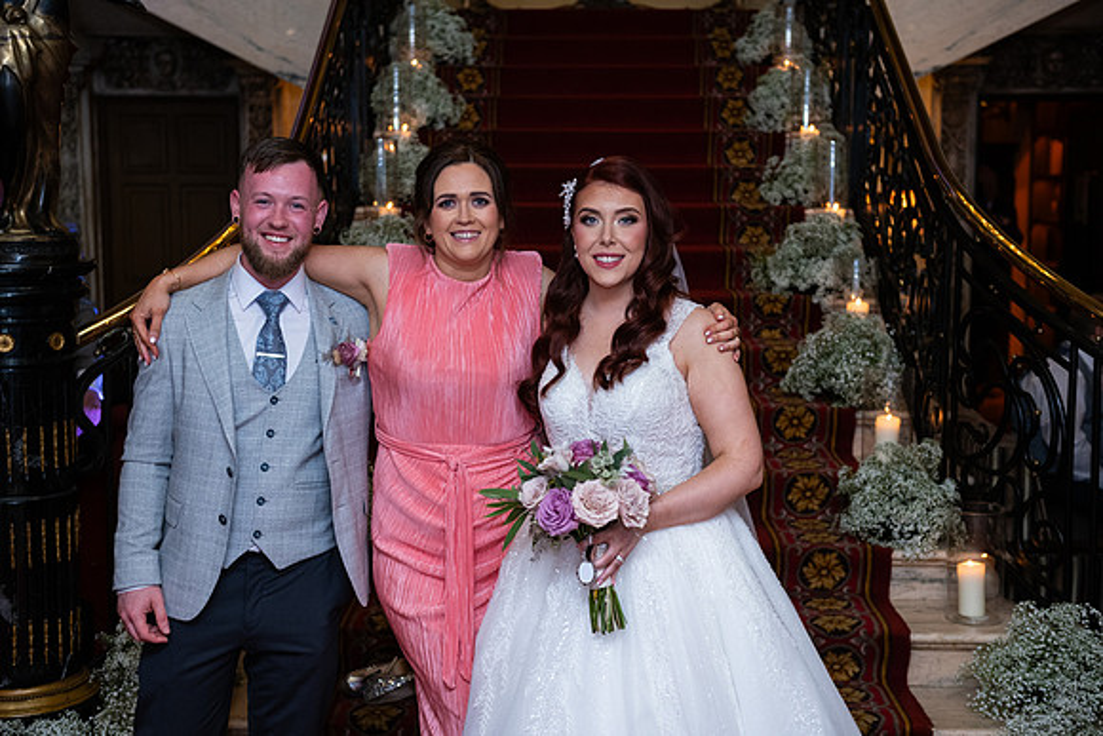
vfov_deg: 24.6
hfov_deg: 36.2
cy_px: 368
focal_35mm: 55
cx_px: 552
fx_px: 1685
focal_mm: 55
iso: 800
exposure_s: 1/160
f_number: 3.5
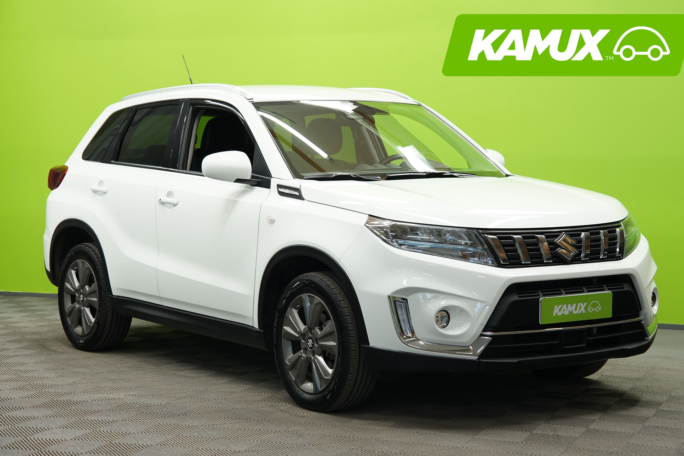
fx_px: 1425
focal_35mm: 75
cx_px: 351
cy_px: 232
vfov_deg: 18.2
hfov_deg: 27.0
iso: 500
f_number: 5.6
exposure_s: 1/15
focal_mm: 71
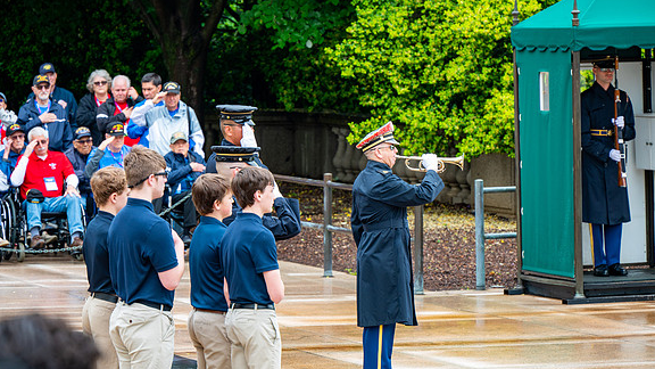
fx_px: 3890
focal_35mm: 224
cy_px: 199
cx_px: 321
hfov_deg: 9.6
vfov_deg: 5.4
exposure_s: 1/100
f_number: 6.3
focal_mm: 200
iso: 320
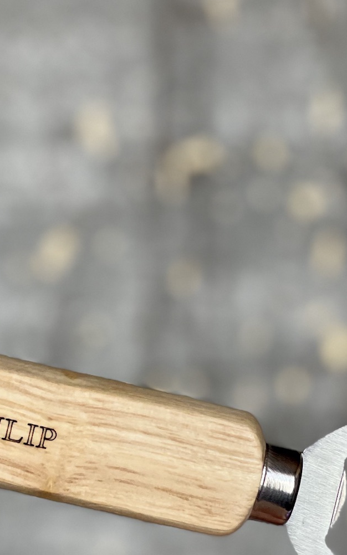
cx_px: 144
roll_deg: +0.0
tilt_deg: +2.5
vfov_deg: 18.7
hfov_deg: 11.9
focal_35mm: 110
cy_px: 461
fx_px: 1665
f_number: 2
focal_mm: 6
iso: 125
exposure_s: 1/122
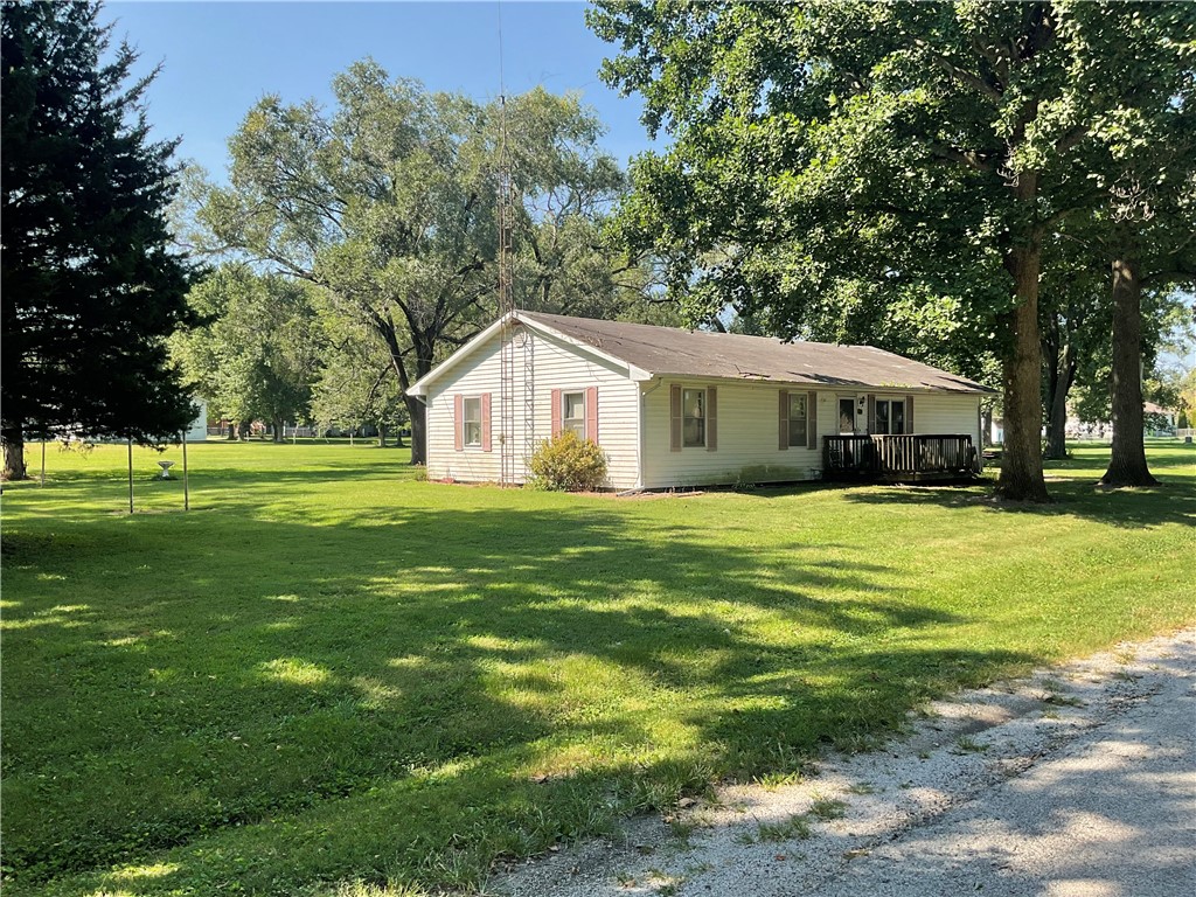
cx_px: 598
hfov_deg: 61.7
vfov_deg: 48.2
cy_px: 448
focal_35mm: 29
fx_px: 1002
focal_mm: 3
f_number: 1.8
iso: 16
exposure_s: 1/556
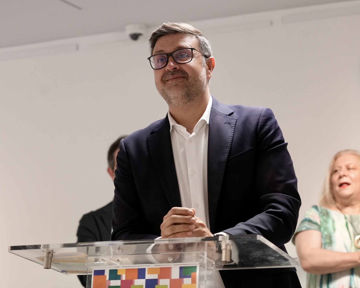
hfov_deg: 20.0
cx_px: 179
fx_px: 1023
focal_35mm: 96
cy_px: 157
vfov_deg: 16.0
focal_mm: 73
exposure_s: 1/160
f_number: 4
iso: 3200
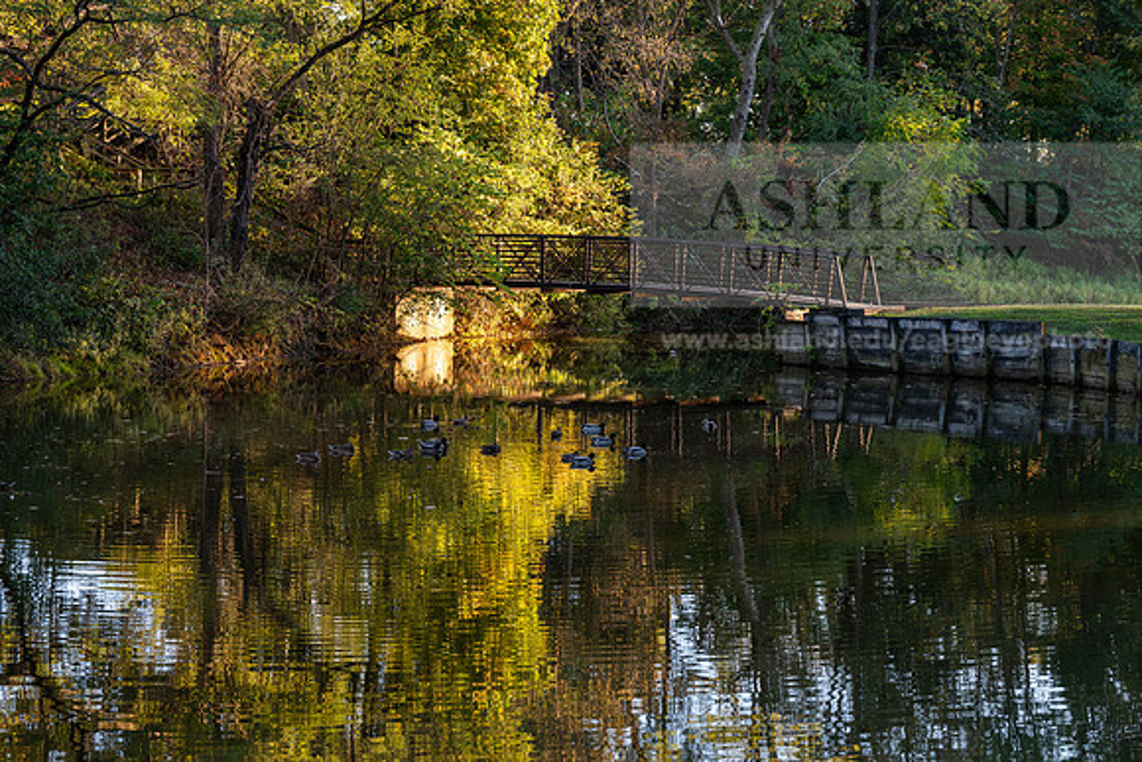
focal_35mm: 79
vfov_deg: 17.3
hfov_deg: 25.7
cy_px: 381
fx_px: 2507
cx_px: 571
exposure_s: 1/250
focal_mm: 79
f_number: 4.5
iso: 500
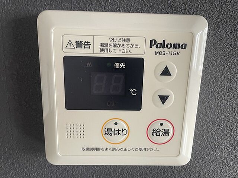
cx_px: 119
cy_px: 89
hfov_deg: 67.3
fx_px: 179
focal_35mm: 26
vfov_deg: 53.1
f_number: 1.6
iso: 125
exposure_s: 1/60
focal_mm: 4.2
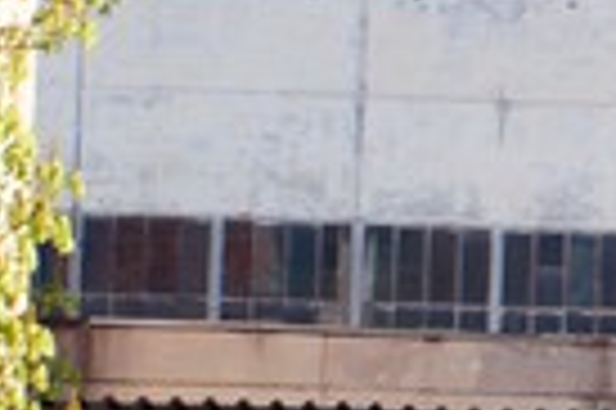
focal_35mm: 269
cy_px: 345
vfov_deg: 5.1
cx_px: 1088
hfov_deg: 7.5
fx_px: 4590
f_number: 8
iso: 100
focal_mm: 35
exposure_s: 1/80
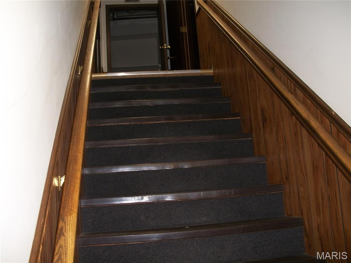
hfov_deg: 52.6
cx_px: 176
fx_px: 355
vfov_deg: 40.7
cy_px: 132
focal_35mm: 35
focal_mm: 6.3
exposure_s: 1/30
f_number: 3.1
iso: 160
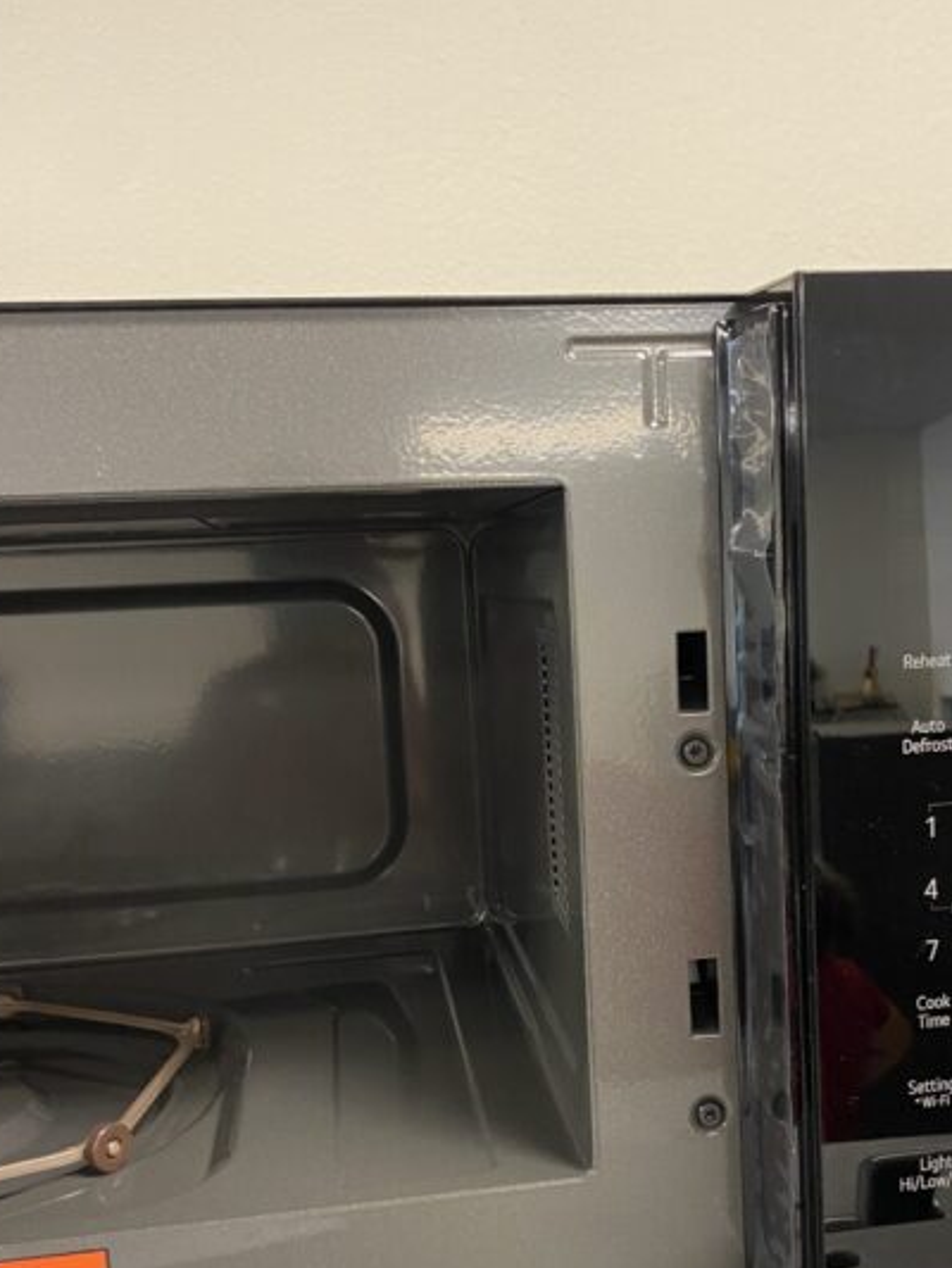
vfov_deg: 47.6
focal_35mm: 39
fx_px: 1430
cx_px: 602
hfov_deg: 36.6
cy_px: 759
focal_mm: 4.25
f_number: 1.8
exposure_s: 1/44
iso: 125
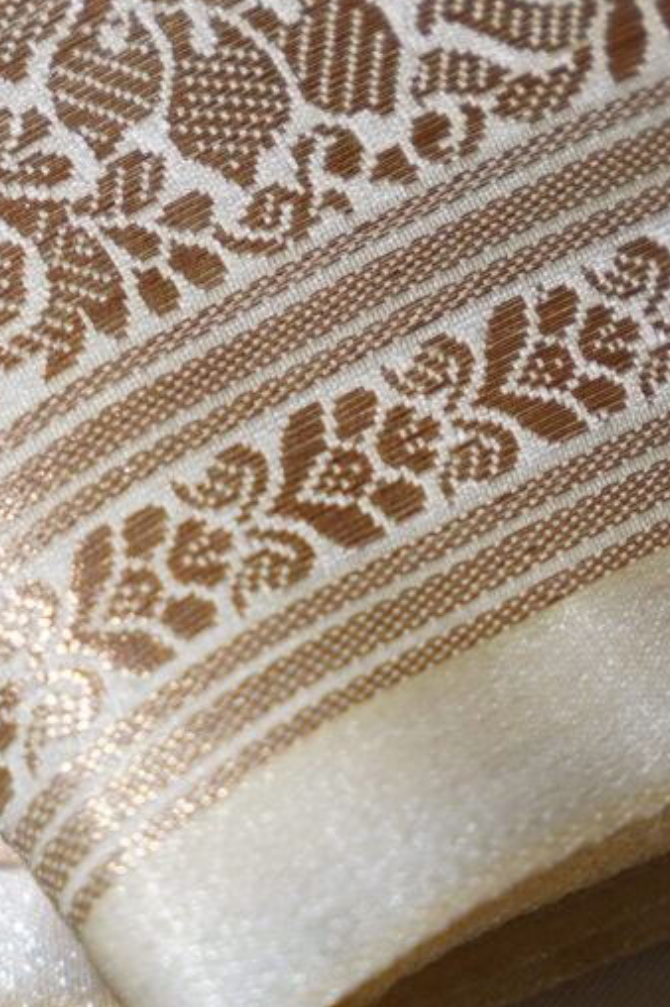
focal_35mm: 353
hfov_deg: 3.9
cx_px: 108
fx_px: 9867
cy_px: -404
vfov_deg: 5.8
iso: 320
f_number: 3.5
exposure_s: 1/200
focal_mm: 70
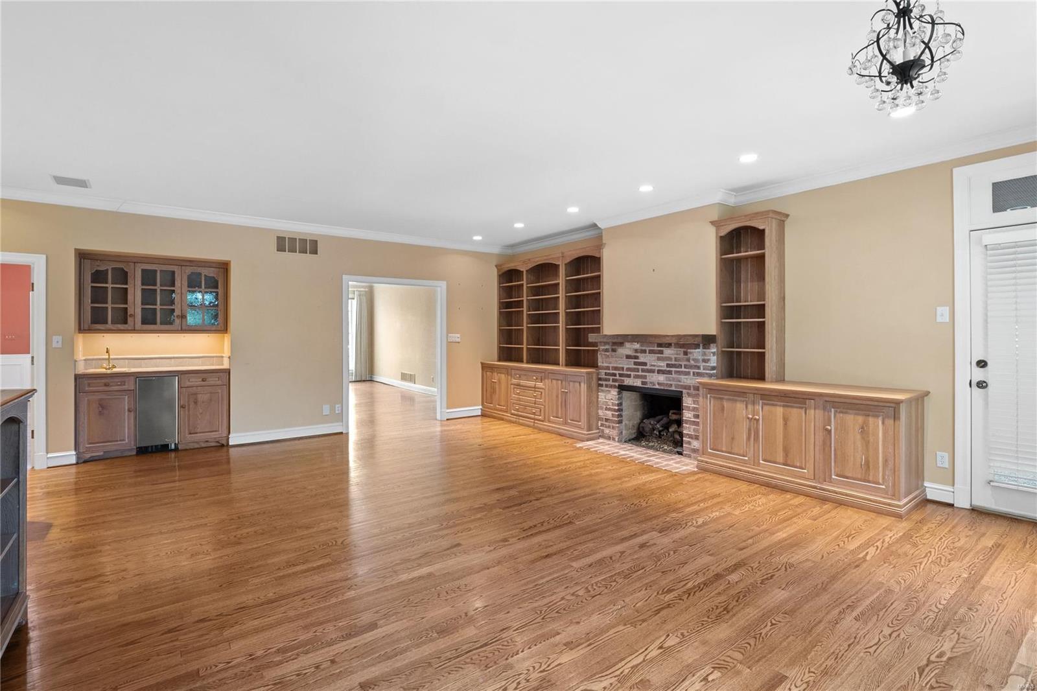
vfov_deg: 73.7
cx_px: 518
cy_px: 346
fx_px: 461
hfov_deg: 96.7
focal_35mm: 16
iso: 400
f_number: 10
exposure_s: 1/1.25
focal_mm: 8
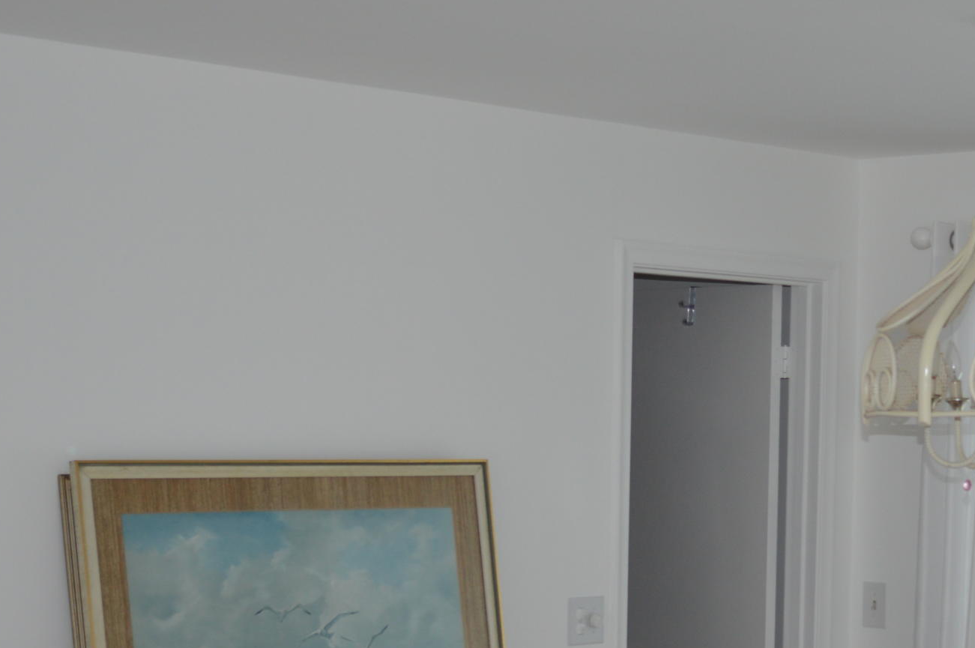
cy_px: 644
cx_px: 777
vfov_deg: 16.1
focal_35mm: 83
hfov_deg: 24.1
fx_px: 2246
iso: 220
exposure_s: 1/125
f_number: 4
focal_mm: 24
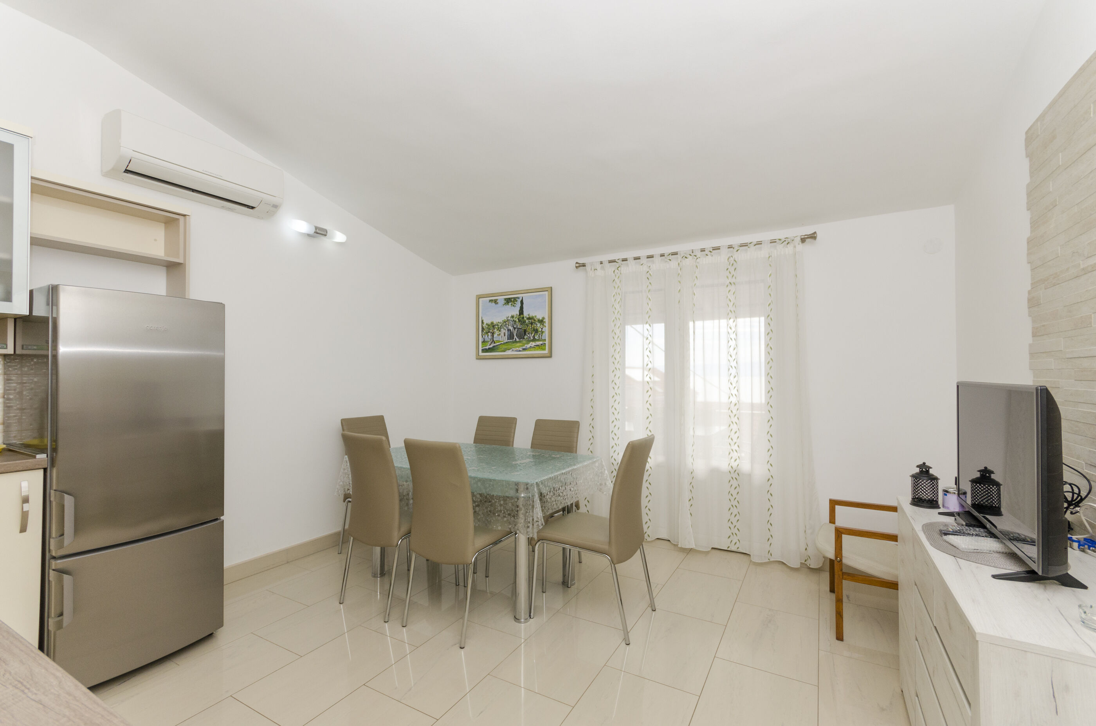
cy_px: 363
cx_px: 548
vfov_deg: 77.1
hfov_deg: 100.5
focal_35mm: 15
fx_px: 456
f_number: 8
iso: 320
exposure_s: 1/200
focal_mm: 10
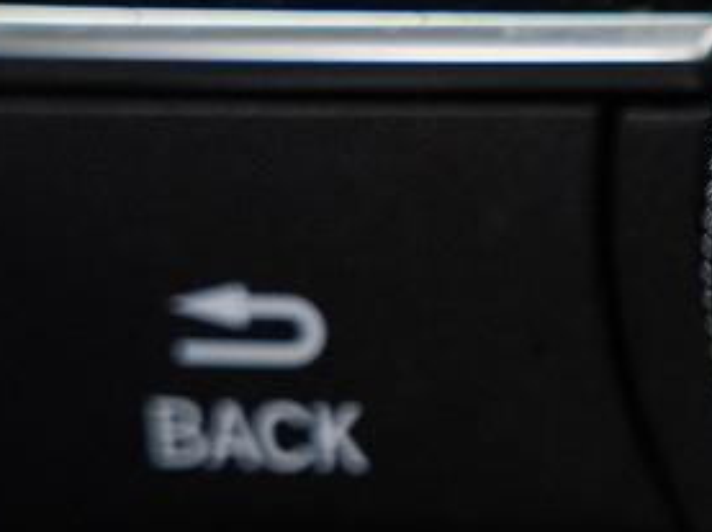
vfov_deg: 6.3
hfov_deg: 8.2
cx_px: 1238
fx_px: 4807
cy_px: 322
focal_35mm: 234
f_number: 3.5
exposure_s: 1/50
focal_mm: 43.6
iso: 640
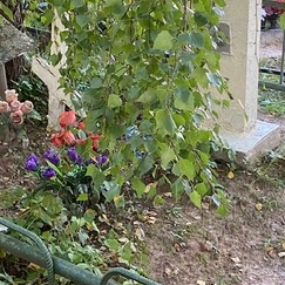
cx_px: 122
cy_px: 142
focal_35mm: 97
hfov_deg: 17.9
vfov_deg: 17.9
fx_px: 904
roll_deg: +0.3
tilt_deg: -16.4
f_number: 1.8
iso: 100
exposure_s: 1/121
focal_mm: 4.25
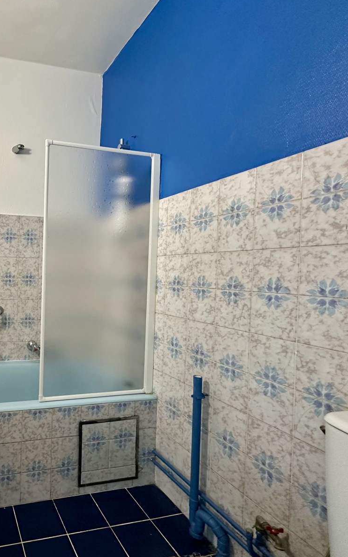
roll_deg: -1.1
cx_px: 17
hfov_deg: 50.7
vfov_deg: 85.1
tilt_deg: -0.9
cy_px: 276
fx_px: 303
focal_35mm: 20
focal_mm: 2.22
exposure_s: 1/50
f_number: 2.2
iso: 200
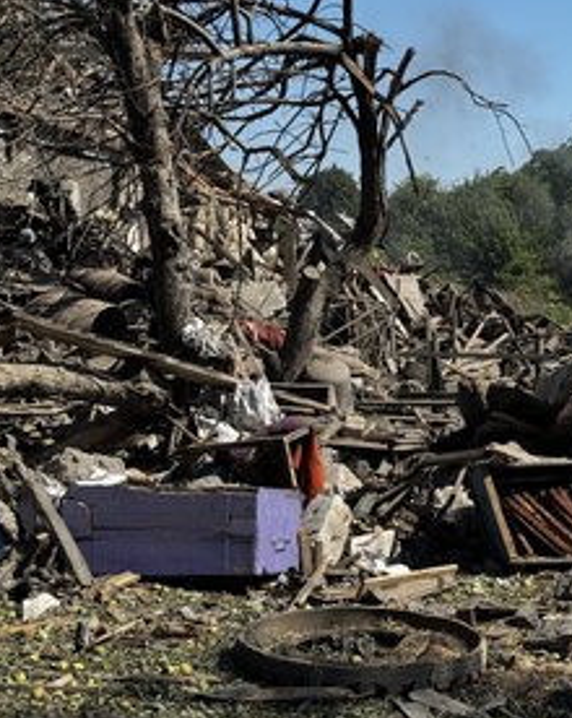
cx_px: 504
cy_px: 336
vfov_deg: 27.9
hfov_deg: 22.0
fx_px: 1442
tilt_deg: -2.3
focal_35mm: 68
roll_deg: -2.6
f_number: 1.78
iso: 64
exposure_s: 1/3257
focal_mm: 6.76
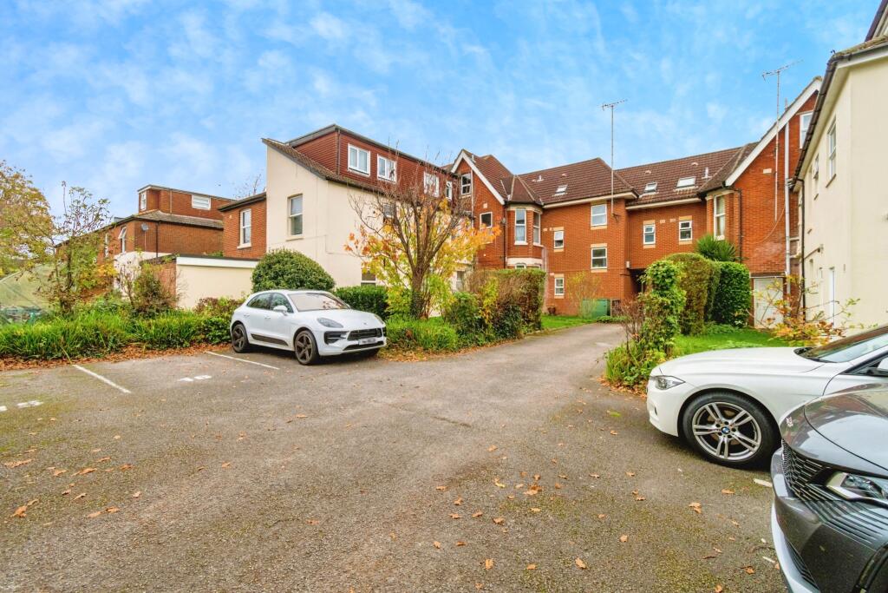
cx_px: 444
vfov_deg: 77.3
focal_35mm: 15
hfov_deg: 100.4
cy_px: 296
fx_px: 370
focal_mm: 10
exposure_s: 1/320
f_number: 7.1
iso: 400
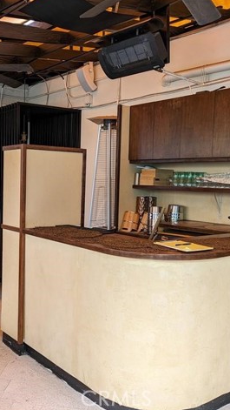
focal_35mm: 37
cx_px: 64
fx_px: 401
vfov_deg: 54.0
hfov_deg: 31.6
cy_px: 202
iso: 91
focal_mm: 5.43
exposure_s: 1/24
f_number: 1.89
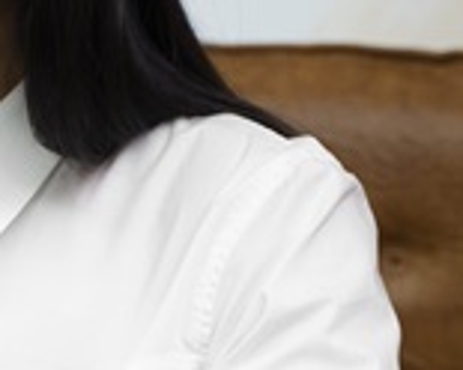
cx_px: -538
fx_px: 6207
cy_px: 349
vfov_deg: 3.4
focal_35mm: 453
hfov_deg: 4.2
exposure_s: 1/250
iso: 640
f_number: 3.2
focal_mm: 75
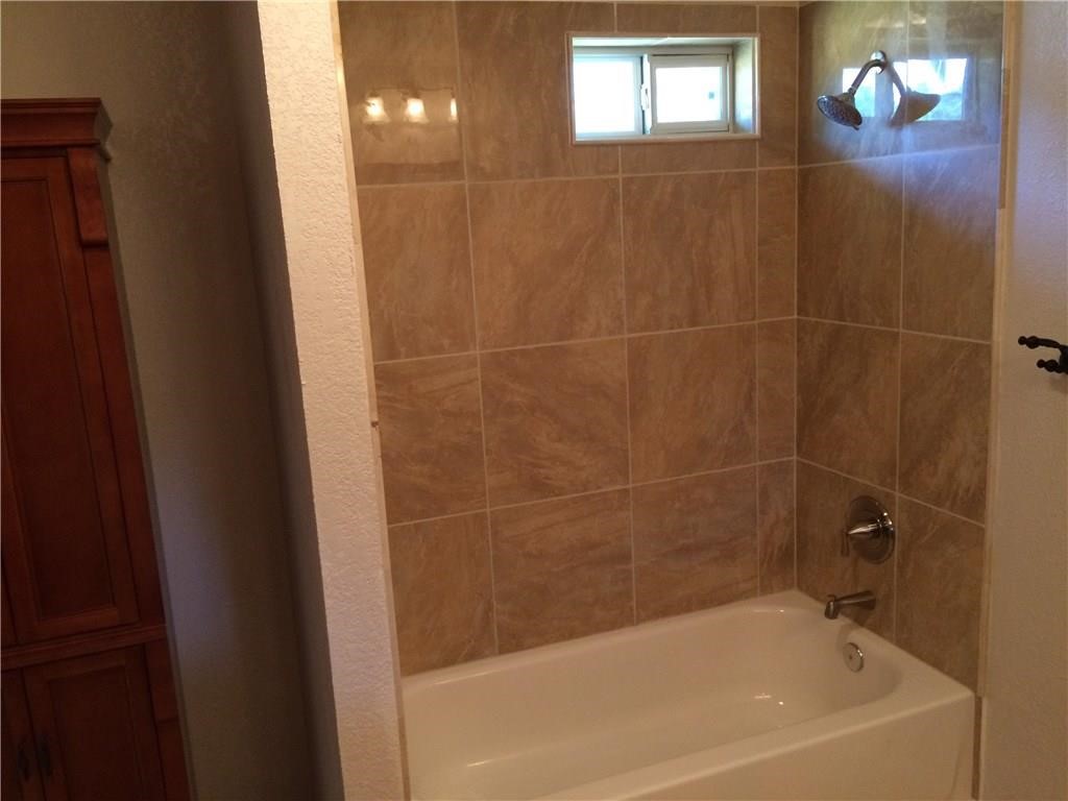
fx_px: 895
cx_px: 534
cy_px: 400
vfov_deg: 48.2
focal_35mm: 29
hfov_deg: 61.7
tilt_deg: -11.7
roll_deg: +4.5
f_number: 2.2
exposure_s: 1/30
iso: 200
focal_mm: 4.15
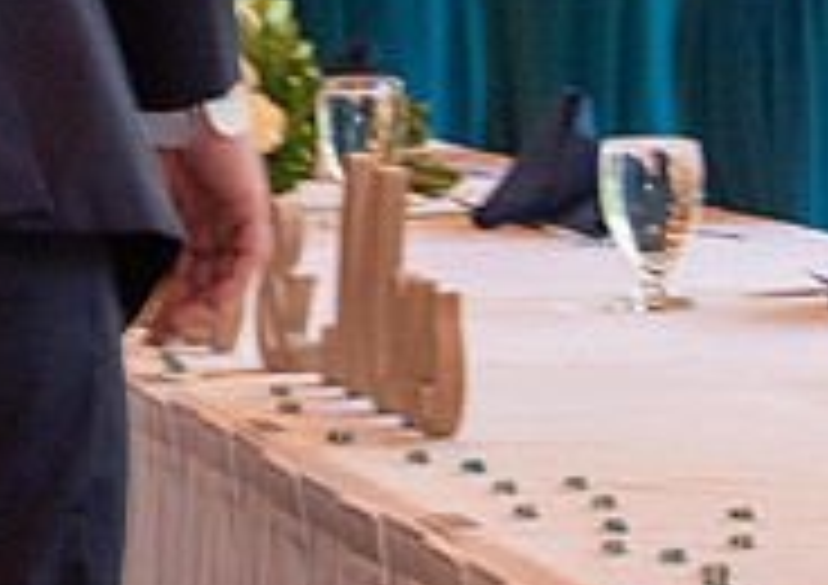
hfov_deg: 6.2
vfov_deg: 4.4
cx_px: -433
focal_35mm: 324
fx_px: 7591
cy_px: -239
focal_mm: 55
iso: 1600
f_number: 5.6
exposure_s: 1/60
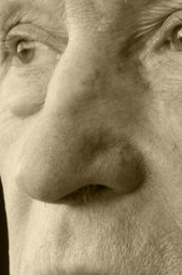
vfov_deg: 6.9
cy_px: 112
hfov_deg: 4.6
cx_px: 249
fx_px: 2261
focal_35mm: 297
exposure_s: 1/30
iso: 200
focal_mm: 56
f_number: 5.6
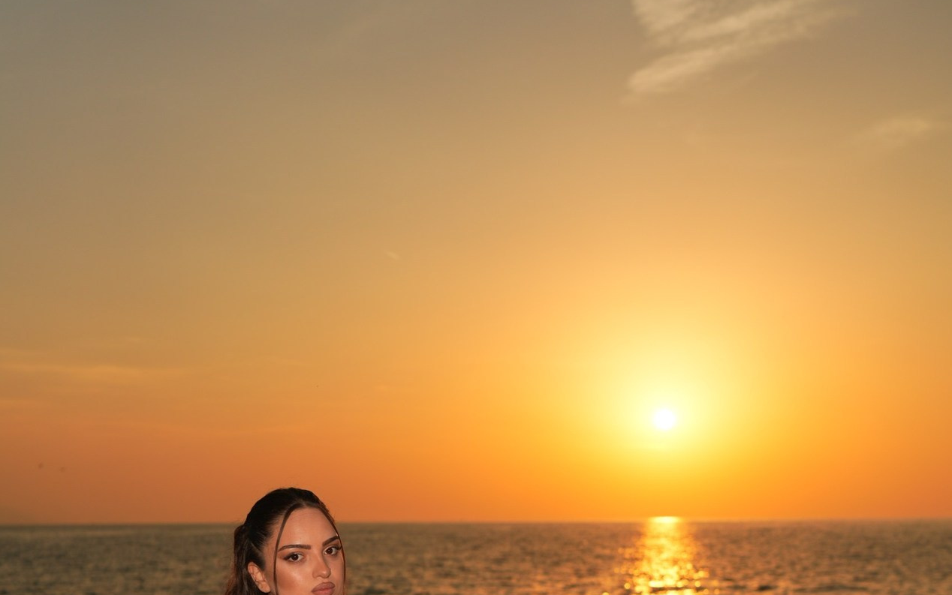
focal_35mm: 54
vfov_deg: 22.8
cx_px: 480
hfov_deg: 37.5
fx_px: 1401
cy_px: 628
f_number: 3.2
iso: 100
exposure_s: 1/4000
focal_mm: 35
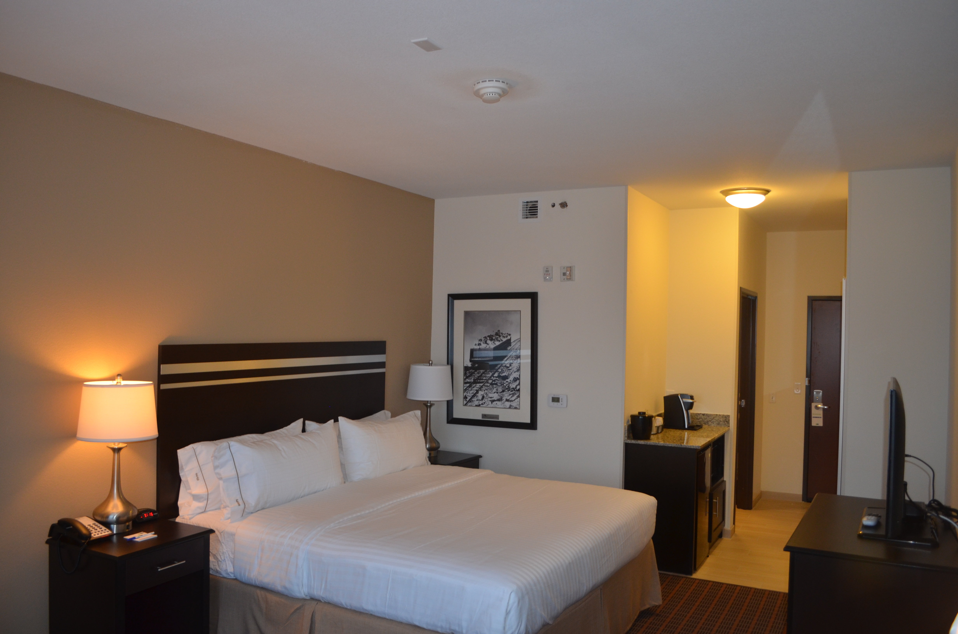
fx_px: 717
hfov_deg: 67.5
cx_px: 479
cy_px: 317
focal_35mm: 27
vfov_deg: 47.7
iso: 400
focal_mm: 18
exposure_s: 1/60
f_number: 3.5
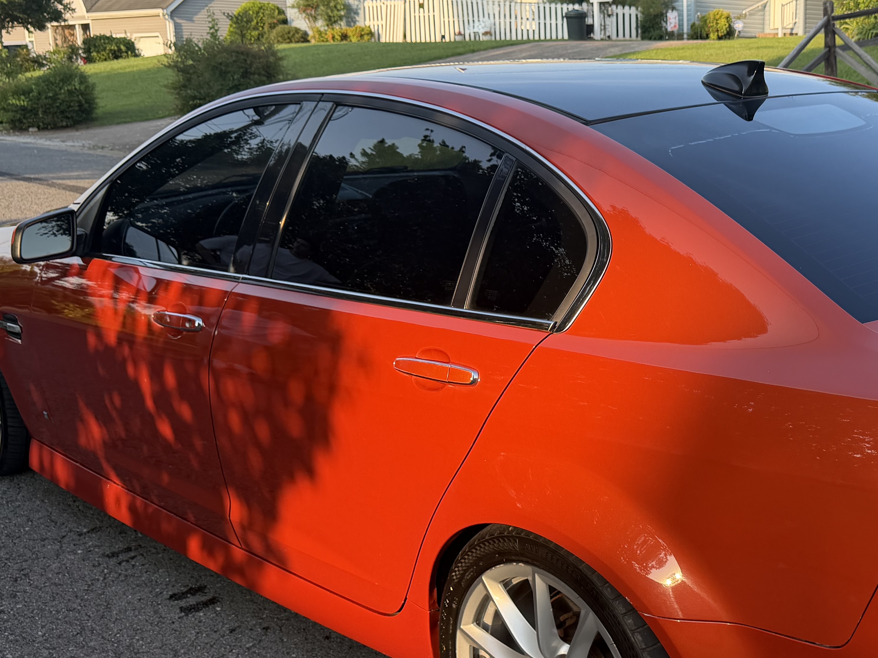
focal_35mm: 46
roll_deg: -0.3
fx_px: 1167
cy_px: 374
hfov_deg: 39.7
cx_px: 691
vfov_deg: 31.5
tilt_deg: -13.3
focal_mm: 6.76
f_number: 1.78
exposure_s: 1/878
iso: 100
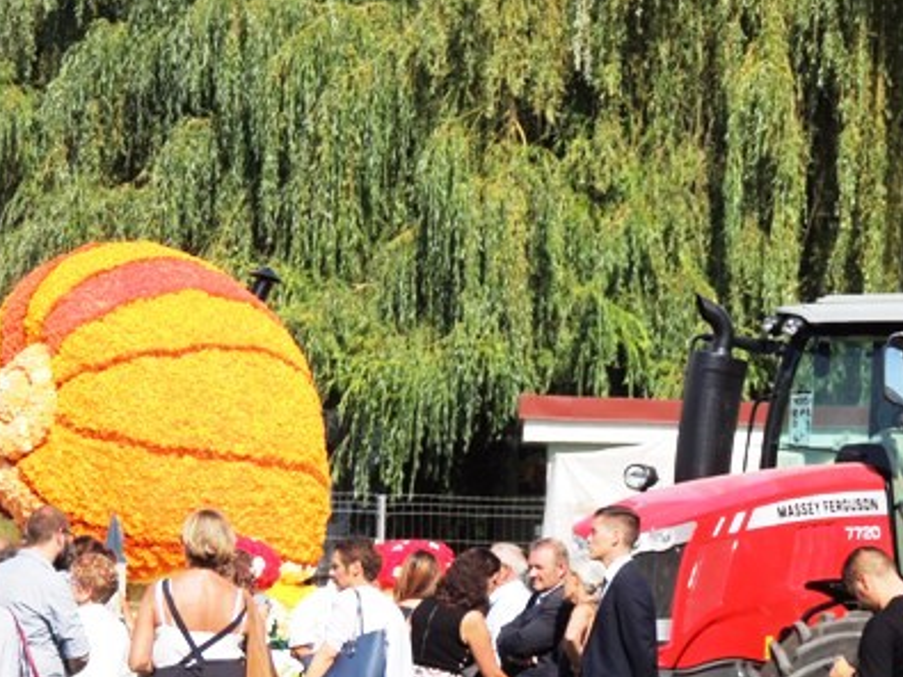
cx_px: 537
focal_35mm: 300
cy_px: 439
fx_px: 7823
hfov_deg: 6.6
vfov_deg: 5.0
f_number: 4.6
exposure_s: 1/640
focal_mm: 33
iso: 100
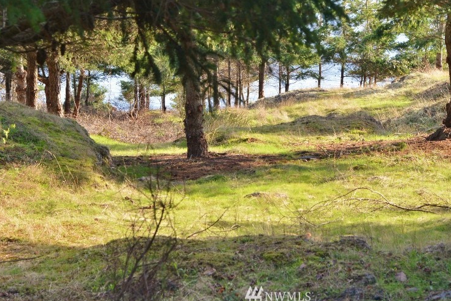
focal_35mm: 92
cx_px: 279
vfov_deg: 14.8
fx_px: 1152
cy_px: 107
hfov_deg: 22.1
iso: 800
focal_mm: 66
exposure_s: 1/350
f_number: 9.5
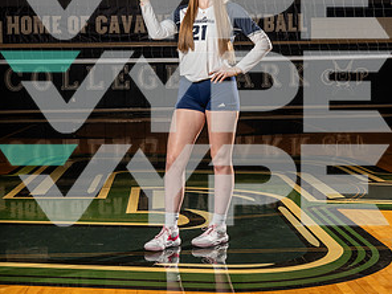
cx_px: 196
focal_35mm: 73
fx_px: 827
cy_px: 93
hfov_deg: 26.7
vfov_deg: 20.1
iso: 640
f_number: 11
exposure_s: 1/250
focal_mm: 50
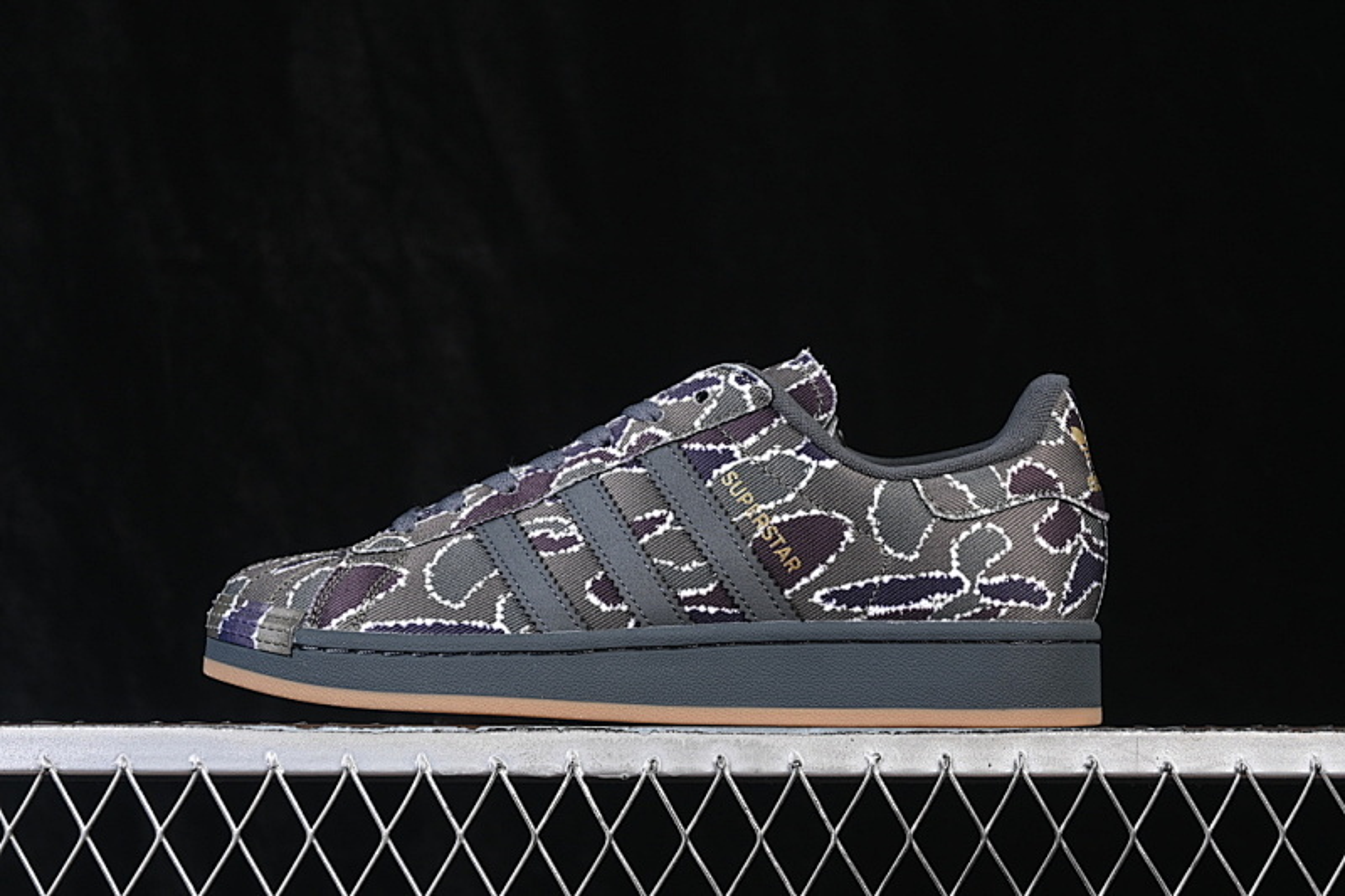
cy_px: 448
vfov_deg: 18.2
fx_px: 2801
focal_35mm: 75
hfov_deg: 27.0
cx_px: 672
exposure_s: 1/60
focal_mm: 50
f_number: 6.3
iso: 160
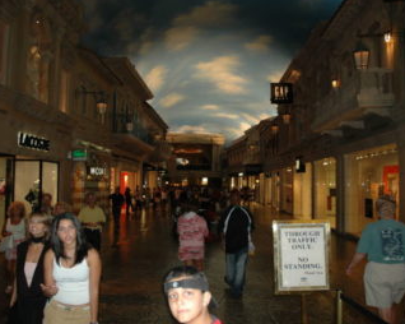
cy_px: 162
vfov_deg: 47.1
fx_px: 371
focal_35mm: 31
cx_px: 182
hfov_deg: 57.1
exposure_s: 1/60
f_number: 3.5
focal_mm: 18
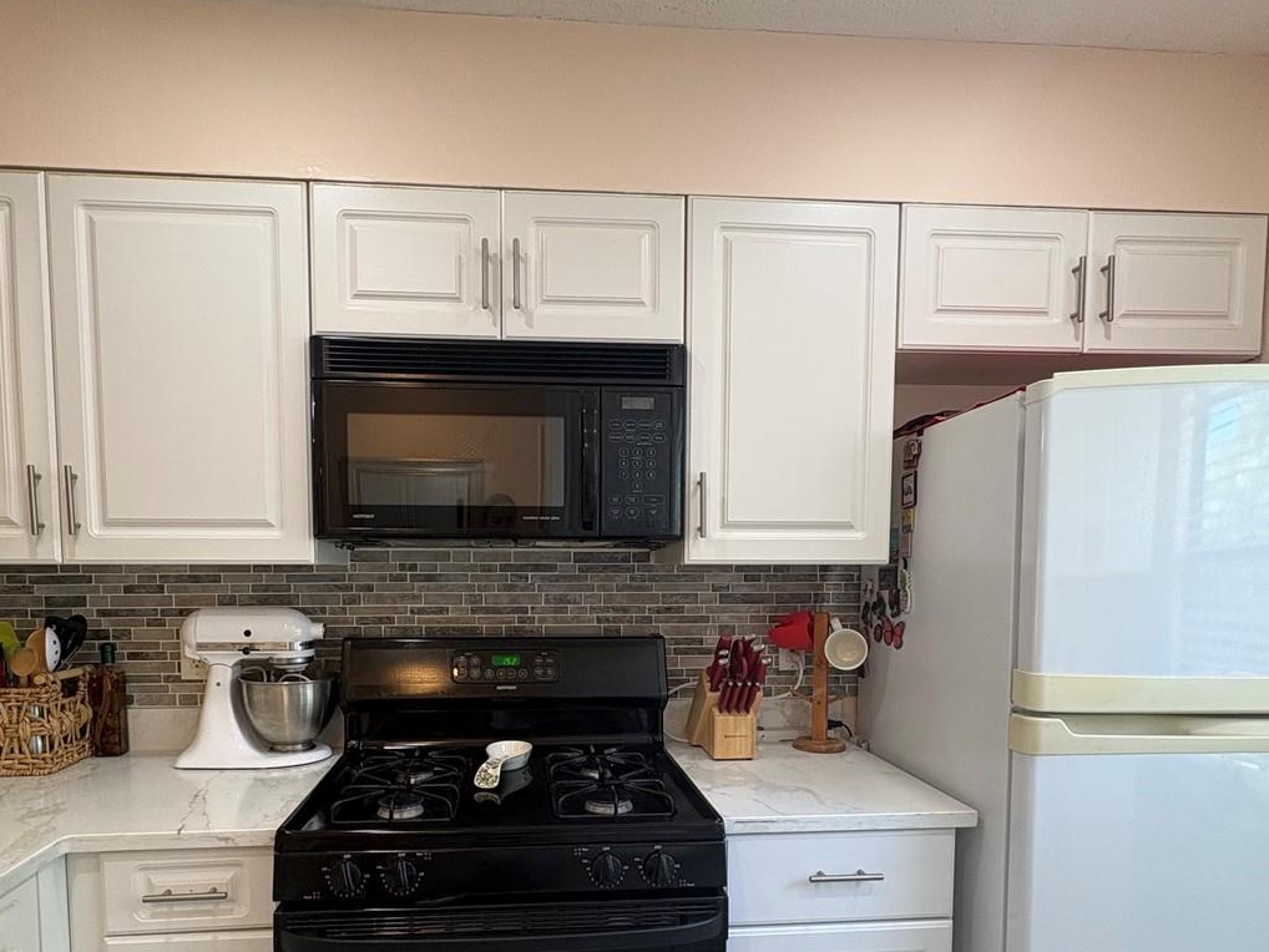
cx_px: 576
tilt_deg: -3.1
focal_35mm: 22
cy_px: 612
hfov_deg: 76.2
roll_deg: +0.8
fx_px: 807
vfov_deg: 60.1
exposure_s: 1/60
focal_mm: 2.22
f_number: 2.2
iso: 125
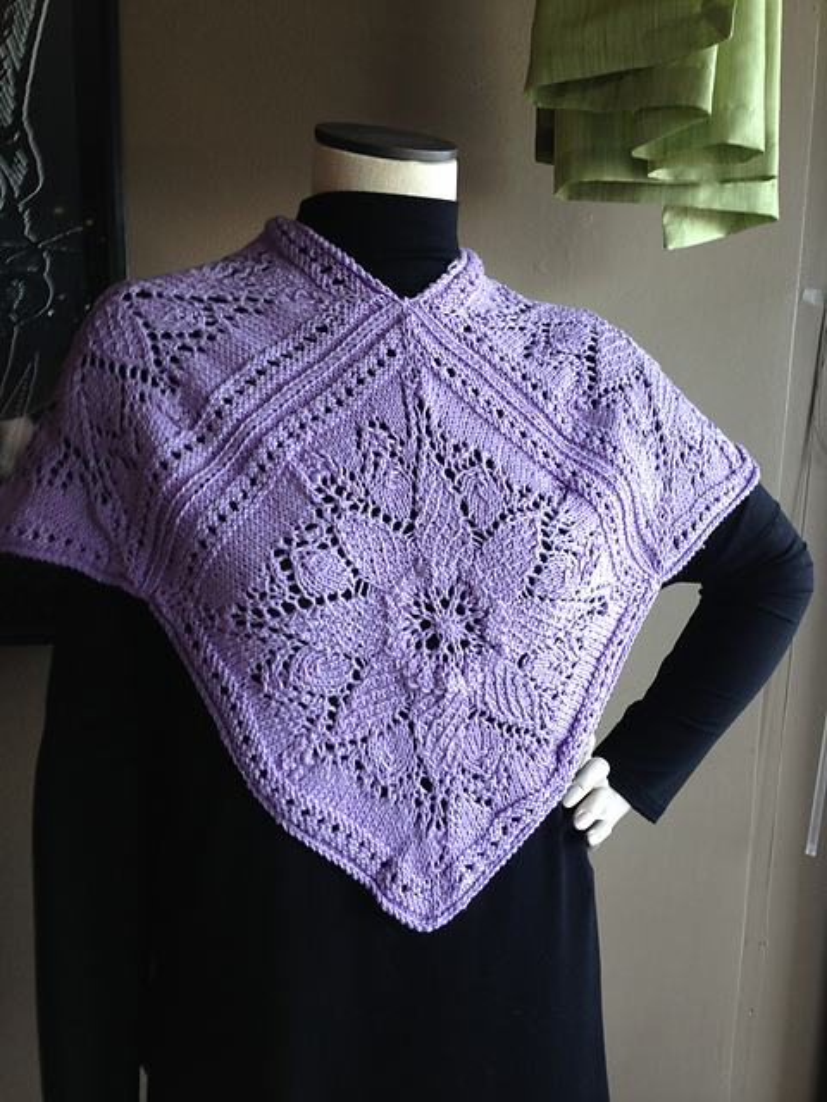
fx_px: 1051
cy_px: 551
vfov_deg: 55.4
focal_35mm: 33
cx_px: 414
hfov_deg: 42.9
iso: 50
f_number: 2.4
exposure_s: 1/30
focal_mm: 4.13
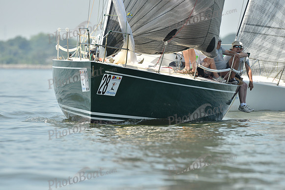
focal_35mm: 600
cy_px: 95
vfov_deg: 2.3
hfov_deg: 3.4
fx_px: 4751
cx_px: 142
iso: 320
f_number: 7.1
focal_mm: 600
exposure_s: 1/1000
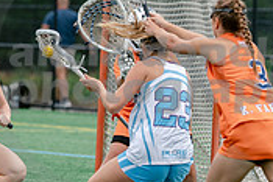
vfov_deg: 2.1
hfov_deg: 3.2
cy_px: 22
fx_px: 4956
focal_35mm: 653
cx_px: 47
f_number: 3.2
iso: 250
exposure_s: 1/640
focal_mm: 170
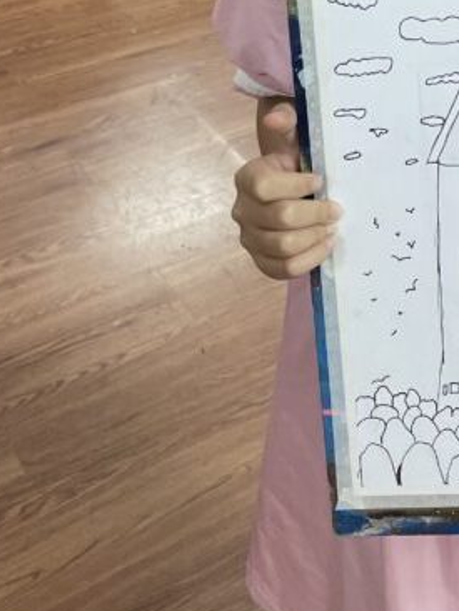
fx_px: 1254
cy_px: -134
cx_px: 471
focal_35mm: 71
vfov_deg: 24.6
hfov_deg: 20.0
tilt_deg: -18.0
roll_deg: -2.2
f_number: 1.6
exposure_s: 1/100
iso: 100
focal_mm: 4.2
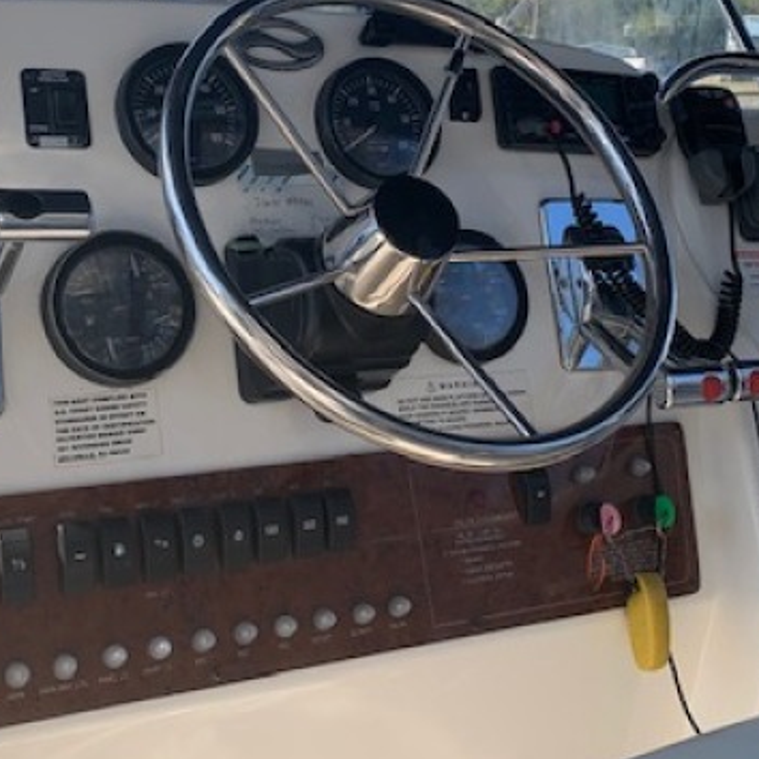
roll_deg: -1.9
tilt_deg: -6.7
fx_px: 1290
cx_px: 345
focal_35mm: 52
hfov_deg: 32.8
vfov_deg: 32.5
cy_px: 240
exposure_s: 1/1088
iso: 25
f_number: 1.8
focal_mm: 4.25
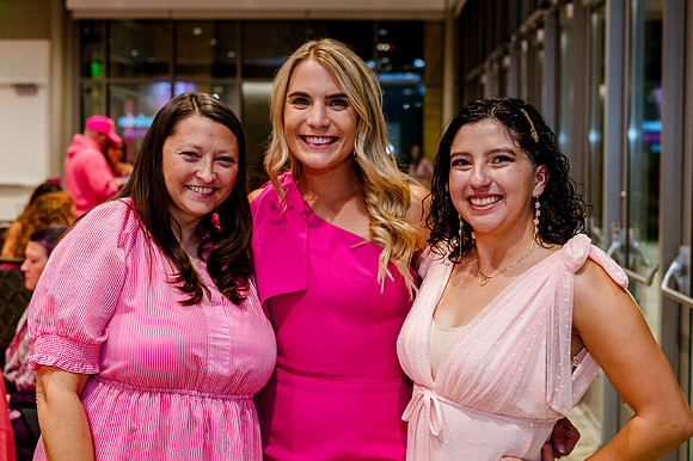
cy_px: 184
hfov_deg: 38.5
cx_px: 333
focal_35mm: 52
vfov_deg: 26.1
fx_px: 991
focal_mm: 40
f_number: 3.5
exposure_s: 1/125
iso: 2500
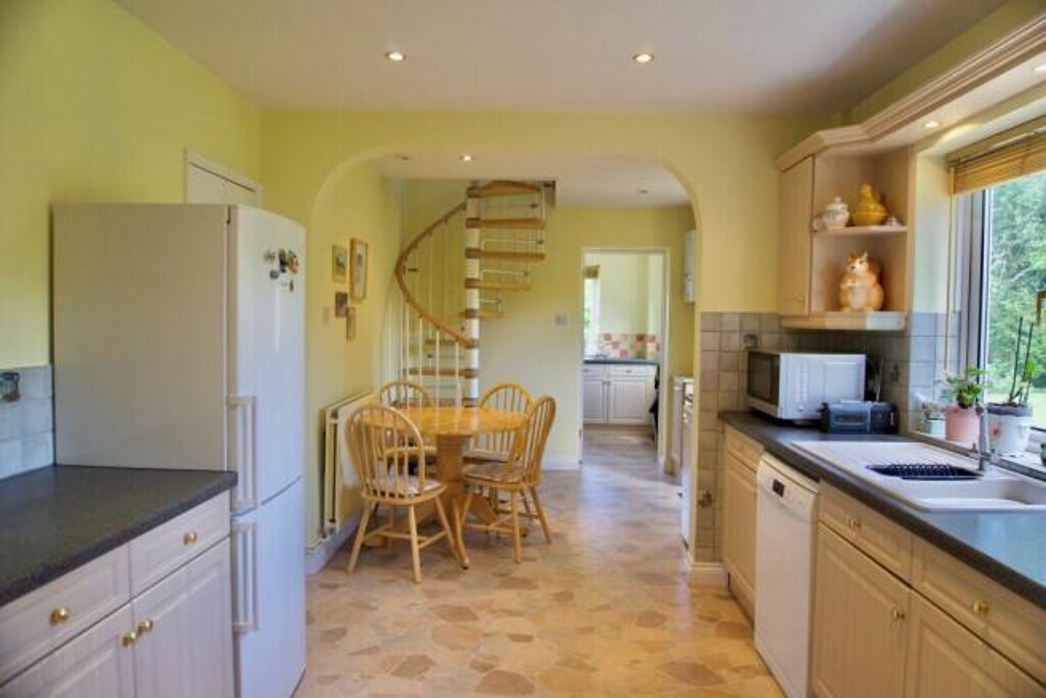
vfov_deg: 53.2
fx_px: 697
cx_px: 523
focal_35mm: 24
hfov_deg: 73.7
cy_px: 349
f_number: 4
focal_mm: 16
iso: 640
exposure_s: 1/160
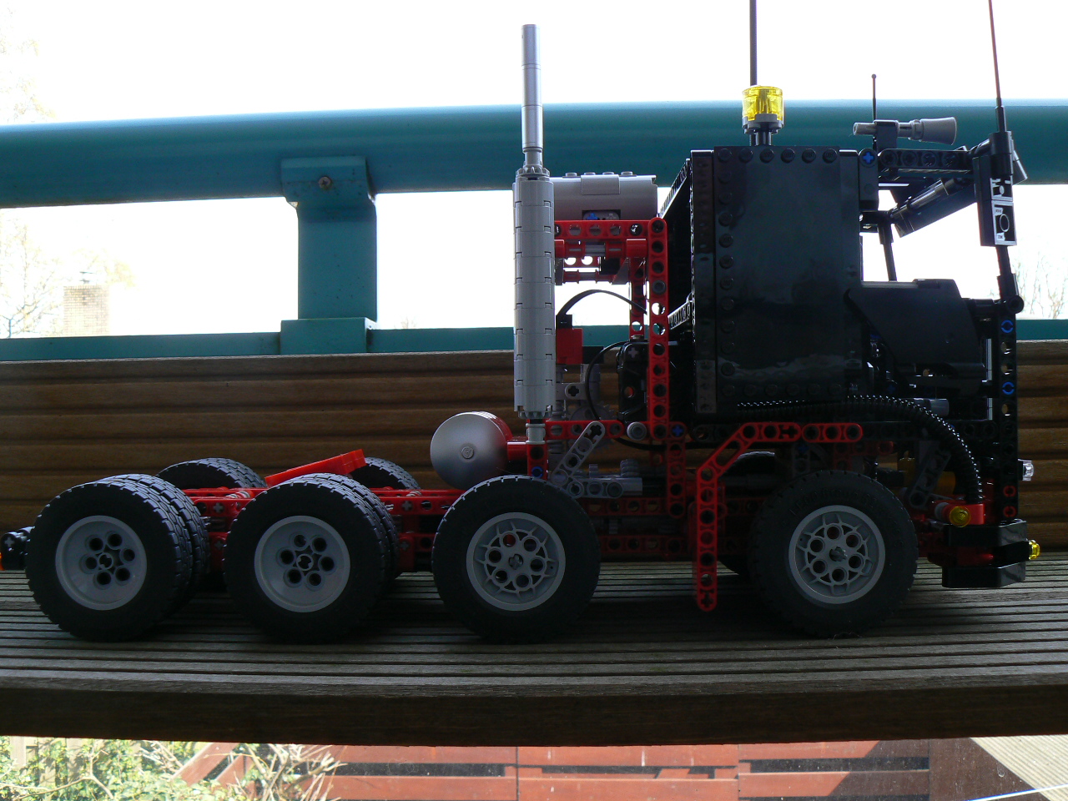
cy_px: 400
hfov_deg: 51.4
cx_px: 534
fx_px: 1111
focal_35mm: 36
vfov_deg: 39.7
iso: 80
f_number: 4
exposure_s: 1/100
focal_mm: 6
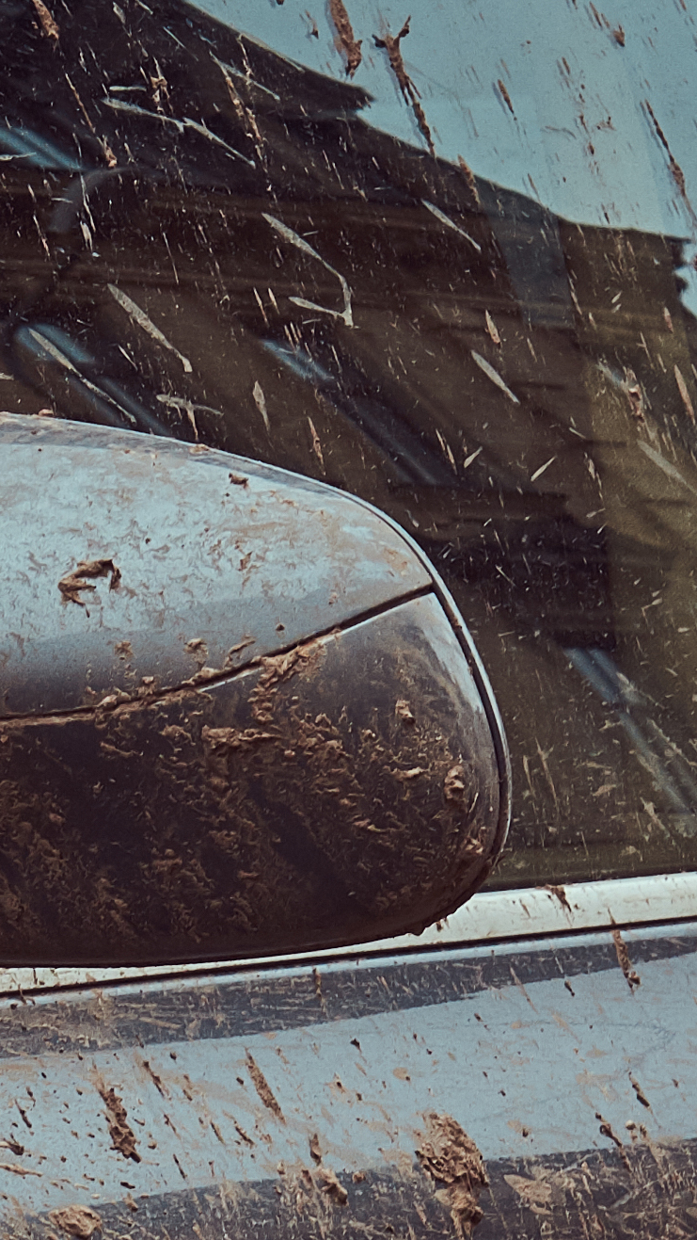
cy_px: 1073
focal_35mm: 253
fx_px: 8311
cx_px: -42
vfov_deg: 8.5
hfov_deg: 4.8
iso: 320
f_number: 6.4
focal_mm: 35
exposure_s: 1/250
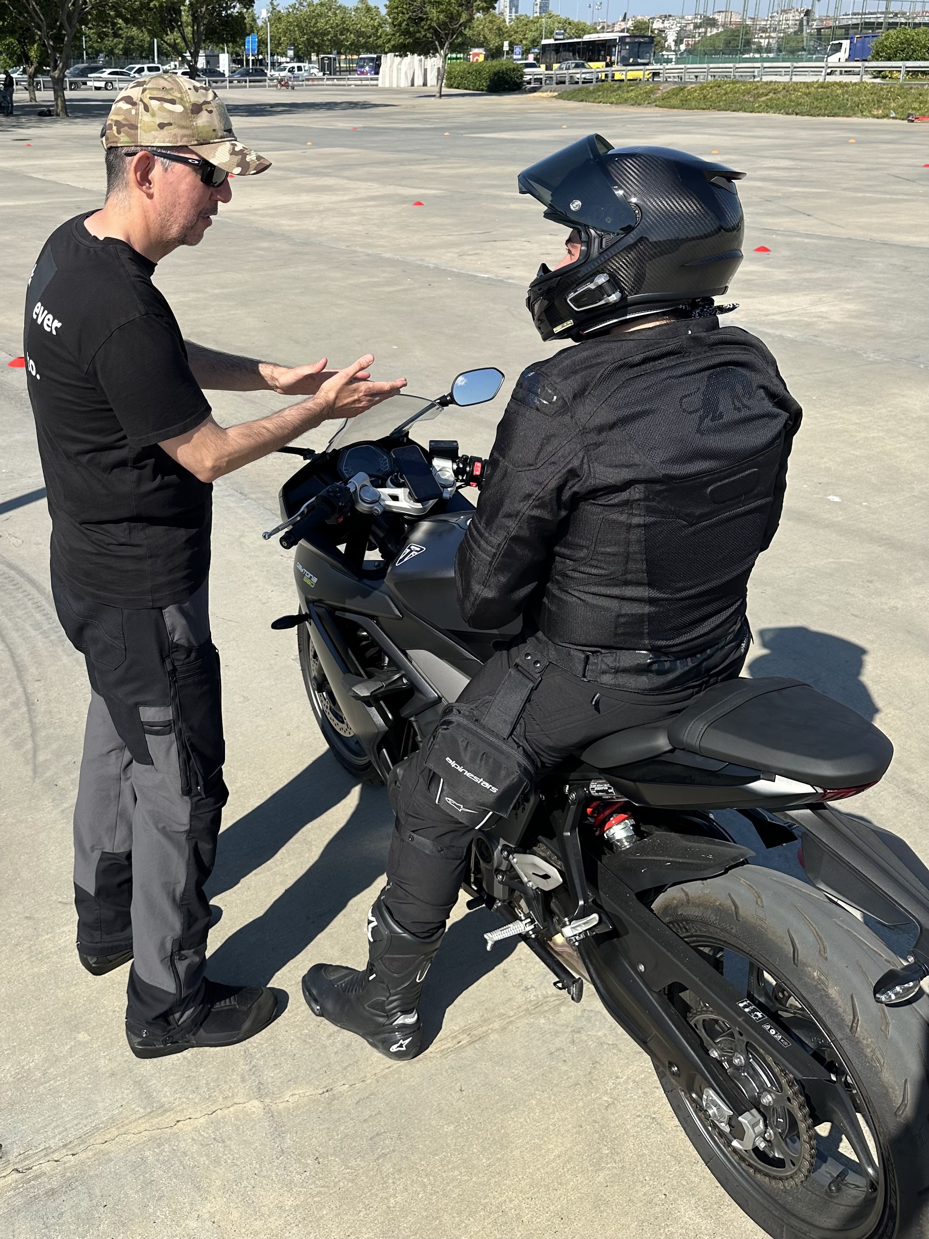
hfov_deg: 56.8
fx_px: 859
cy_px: 620
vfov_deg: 71.6
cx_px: 464
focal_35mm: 24
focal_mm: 6.86
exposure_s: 1/4184
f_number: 1.78
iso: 80
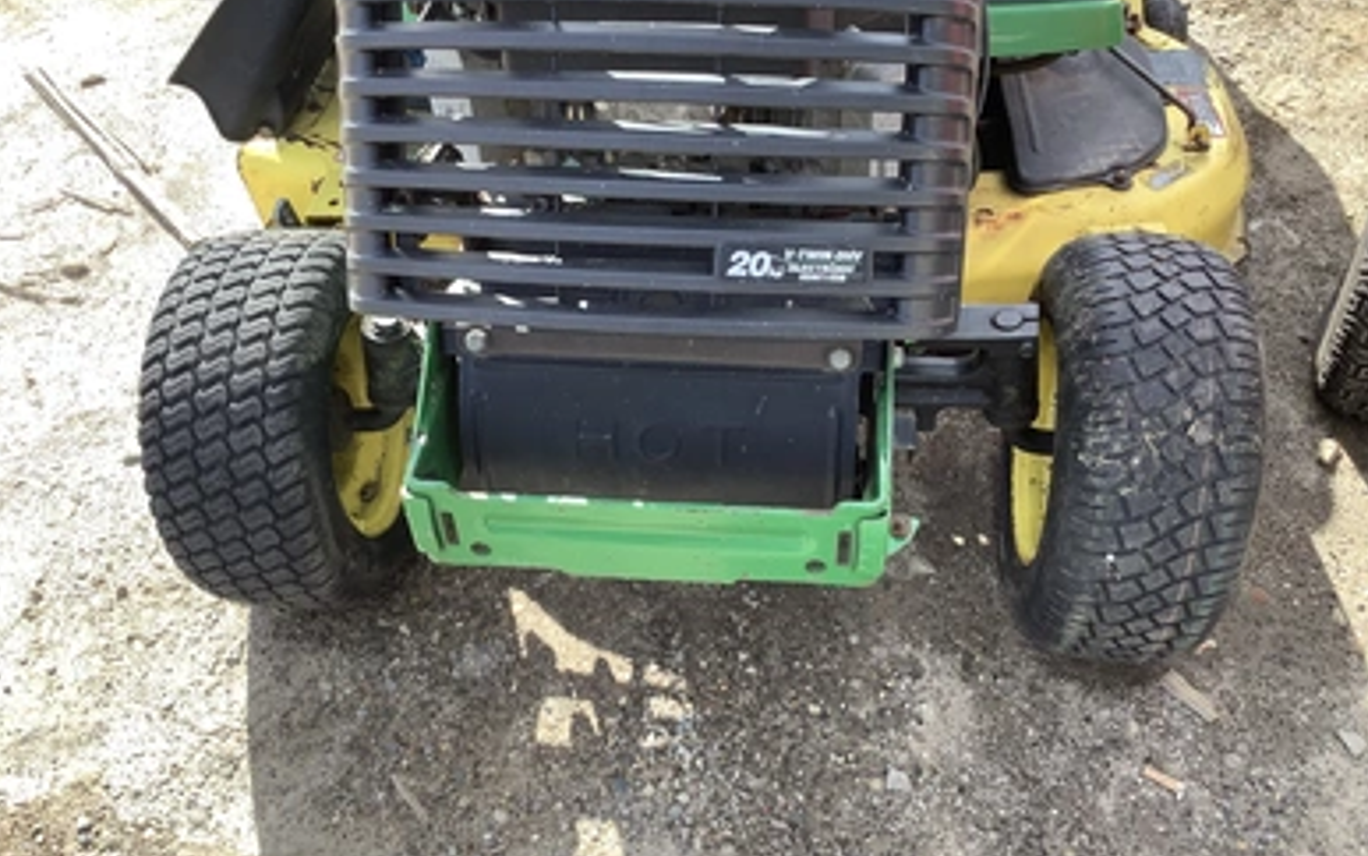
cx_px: 700
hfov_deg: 56.7
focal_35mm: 34
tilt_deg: -48.1
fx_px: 1268
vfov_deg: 37.2
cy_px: 474
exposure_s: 1/266
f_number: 2.4
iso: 25
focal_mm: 3.3
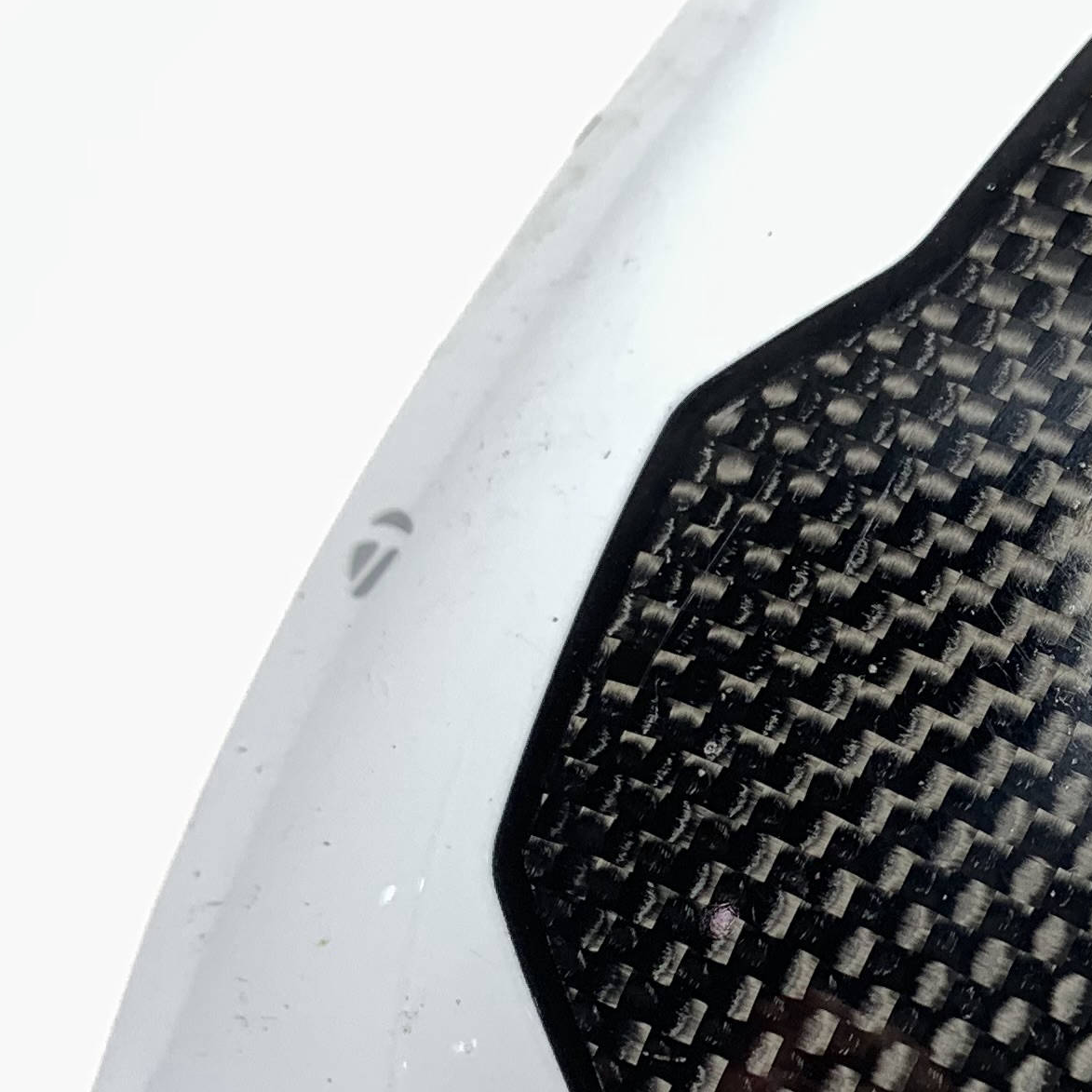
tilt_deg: -55.4
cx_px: 1290
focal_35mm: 79
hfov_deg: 20.6
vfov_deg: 21.7
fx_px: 2820
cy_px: 832
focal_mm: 4.25
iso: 25
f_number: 1.8
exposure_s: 1/120
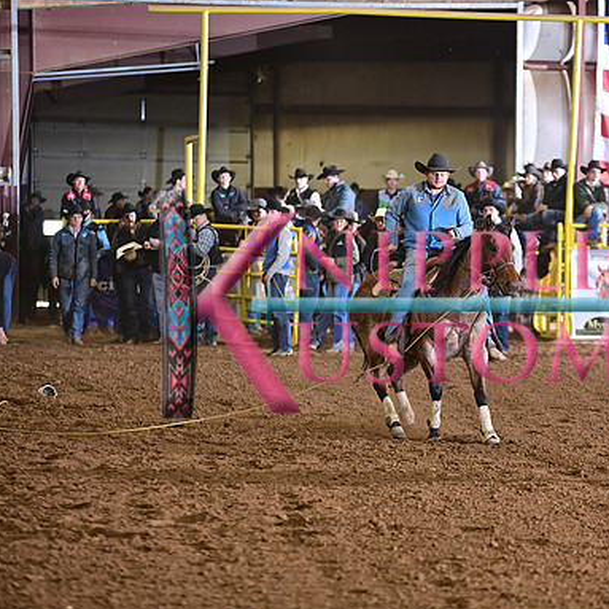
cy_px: 303
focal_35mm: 225
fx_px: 4478
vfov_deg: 7.8
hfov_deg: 7.8
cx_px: 455
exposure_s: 1/200
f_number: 3.2
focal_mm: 175
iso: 1250
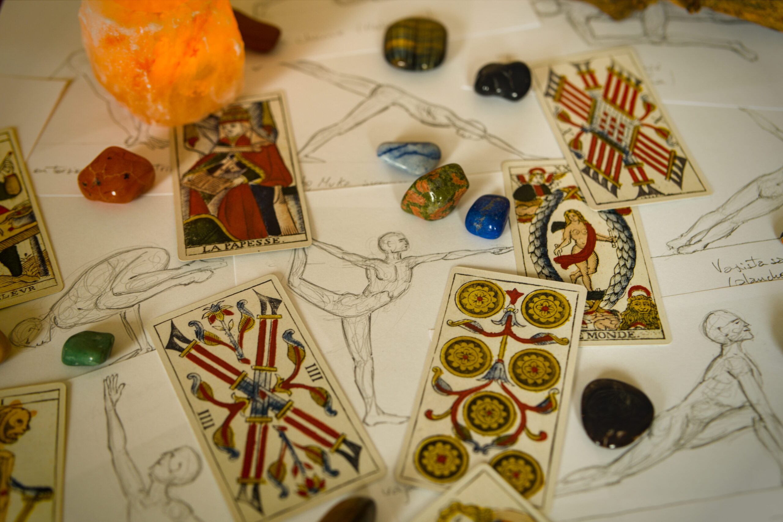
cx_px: 392
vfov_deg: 27.0
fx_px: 1088
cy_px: 261
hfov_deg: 39.6
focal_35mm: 50
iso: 200
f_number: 3.2
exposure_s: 1/50
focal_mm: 50
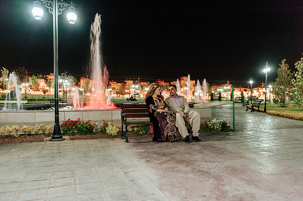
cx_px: 152
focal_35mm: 27
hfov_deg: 67.4
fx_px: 227
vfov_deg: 47.9
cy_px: 100
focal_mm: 27
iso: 1250
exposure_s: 1/13
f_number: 2.8
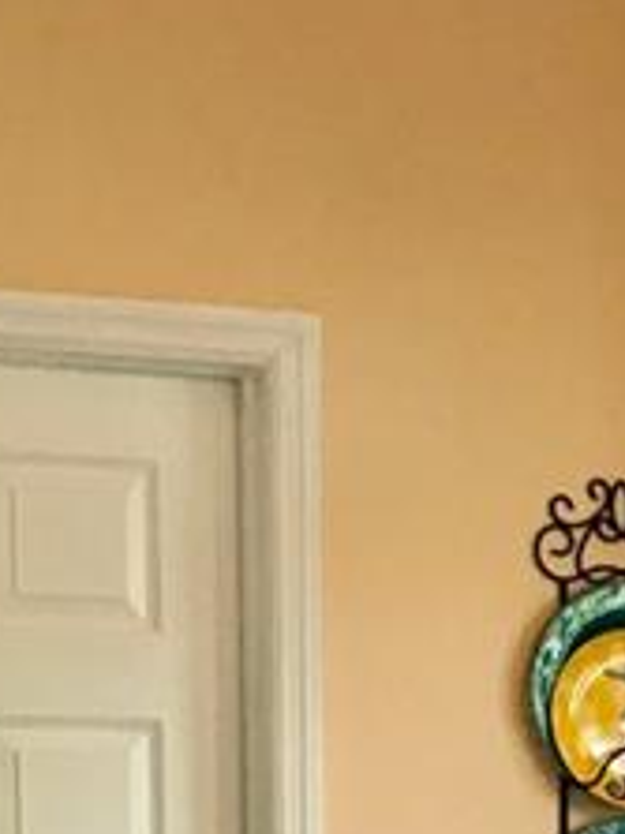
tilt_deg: -6.4
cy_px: 1245
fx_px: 3639
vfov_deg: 12.5
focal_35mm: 151
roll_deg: -1.4
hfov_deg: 9.6
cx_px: 909
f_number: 1.8
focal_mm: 3.99
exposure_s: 1/24
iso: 40
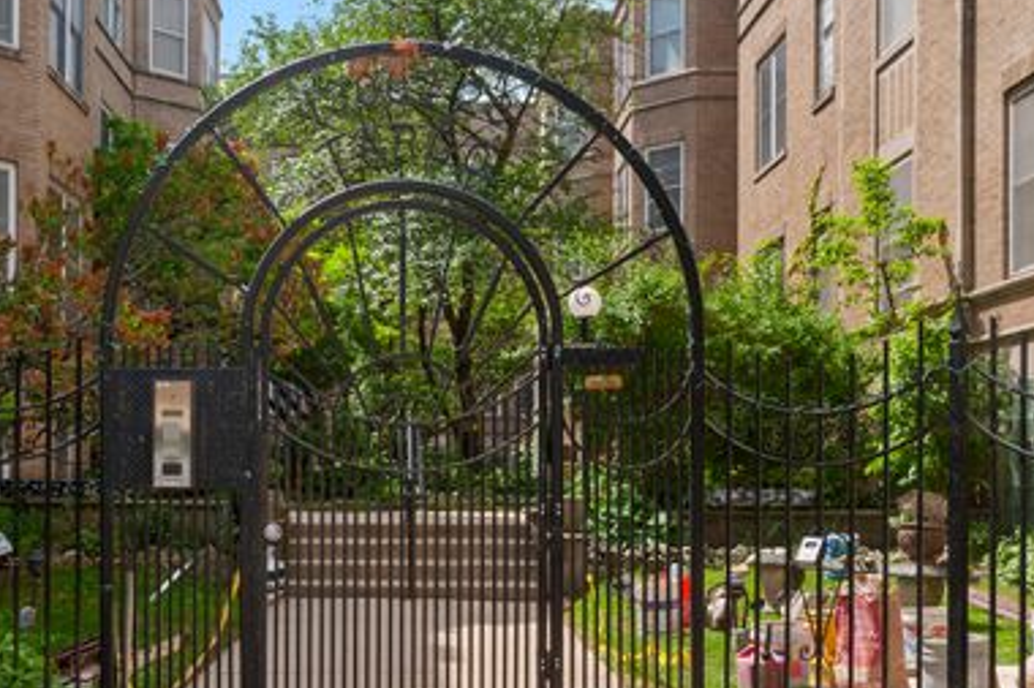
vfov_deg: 29.2
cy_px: 366
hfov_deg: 42.4
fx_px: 1321
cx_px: 373
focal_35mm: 46
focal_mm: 35
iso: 400
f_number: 8
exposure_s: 1/500
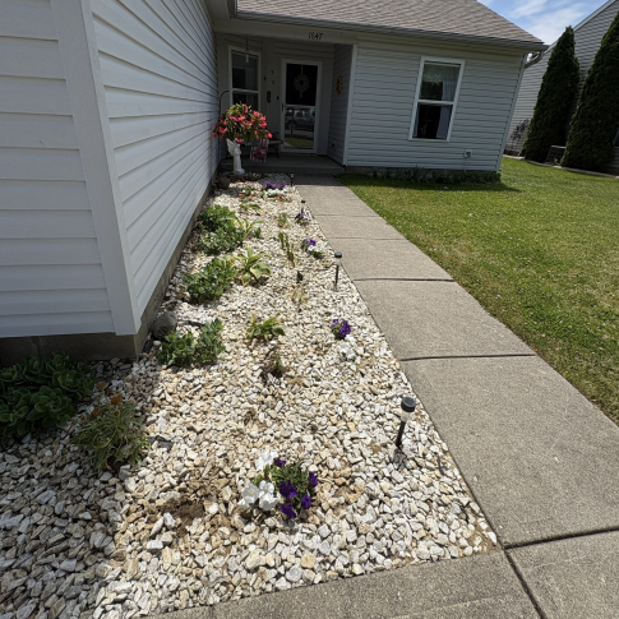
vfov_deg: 83.0
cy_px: 248
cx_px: 309
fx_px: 344
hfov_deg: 84.0
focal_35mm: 17
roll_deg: -3.2
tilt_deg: -22.2
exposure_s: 1/2770
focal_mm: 2.22
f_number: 2.2
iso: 50
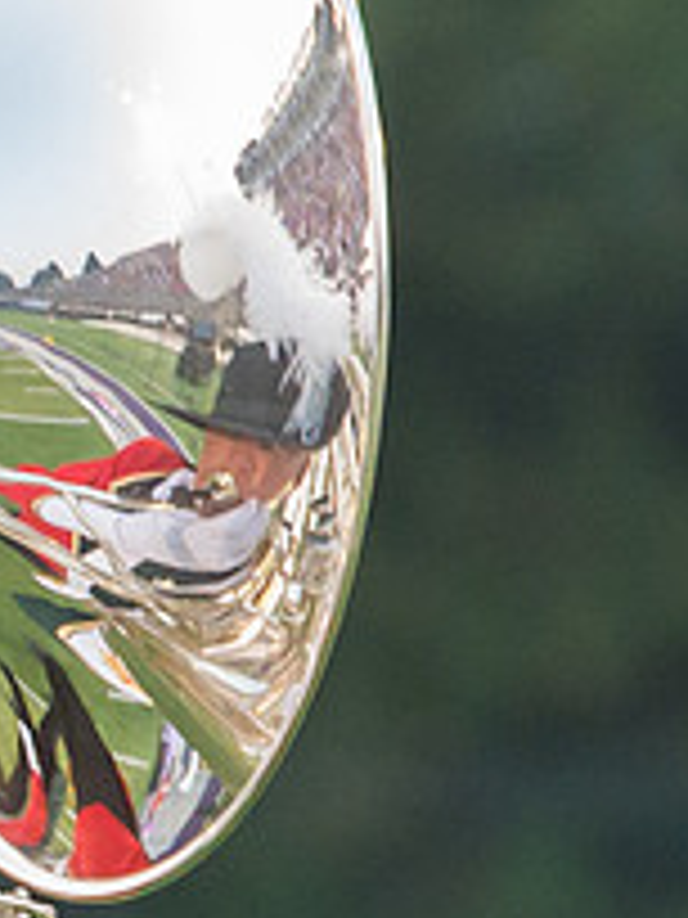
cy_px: 824
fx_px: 36040
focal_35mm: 1360
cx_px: -480
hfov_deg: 1.1
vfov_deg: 1.5
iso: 3200
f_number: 5
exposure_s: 1/400
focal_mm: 200
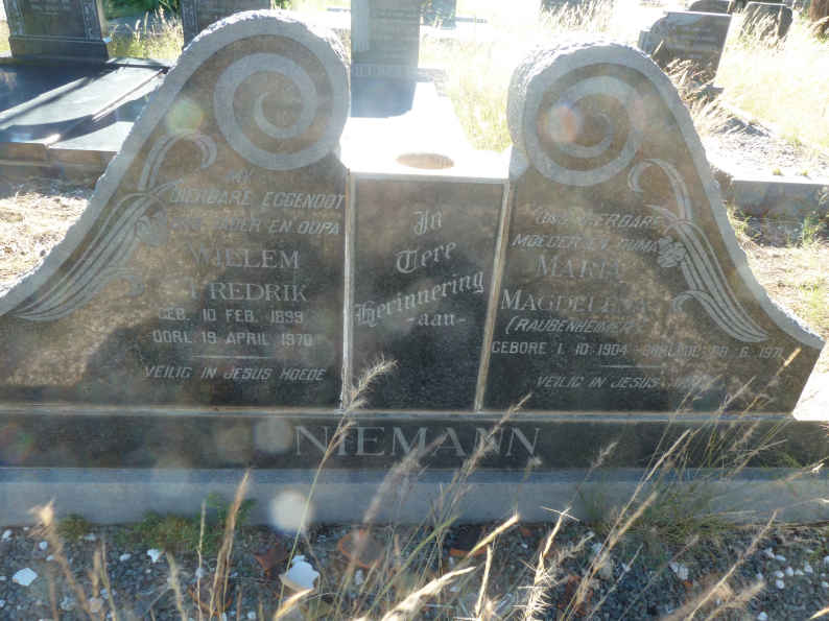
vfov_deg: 54.9
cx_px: 414
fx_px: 599
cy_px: 310
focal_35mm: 25
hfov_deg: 69.4
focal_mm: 4.1
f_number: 6.3
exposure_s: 1/30
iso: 80
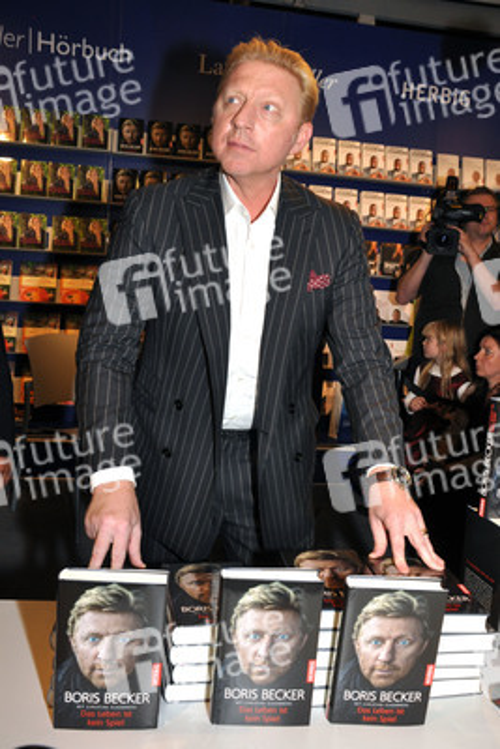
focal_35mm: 33
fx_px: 687
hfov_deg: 40.0
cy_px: 374
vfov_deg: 57.2
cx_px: 250
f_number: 7.1
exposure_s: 1/200
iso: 500
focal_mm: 22
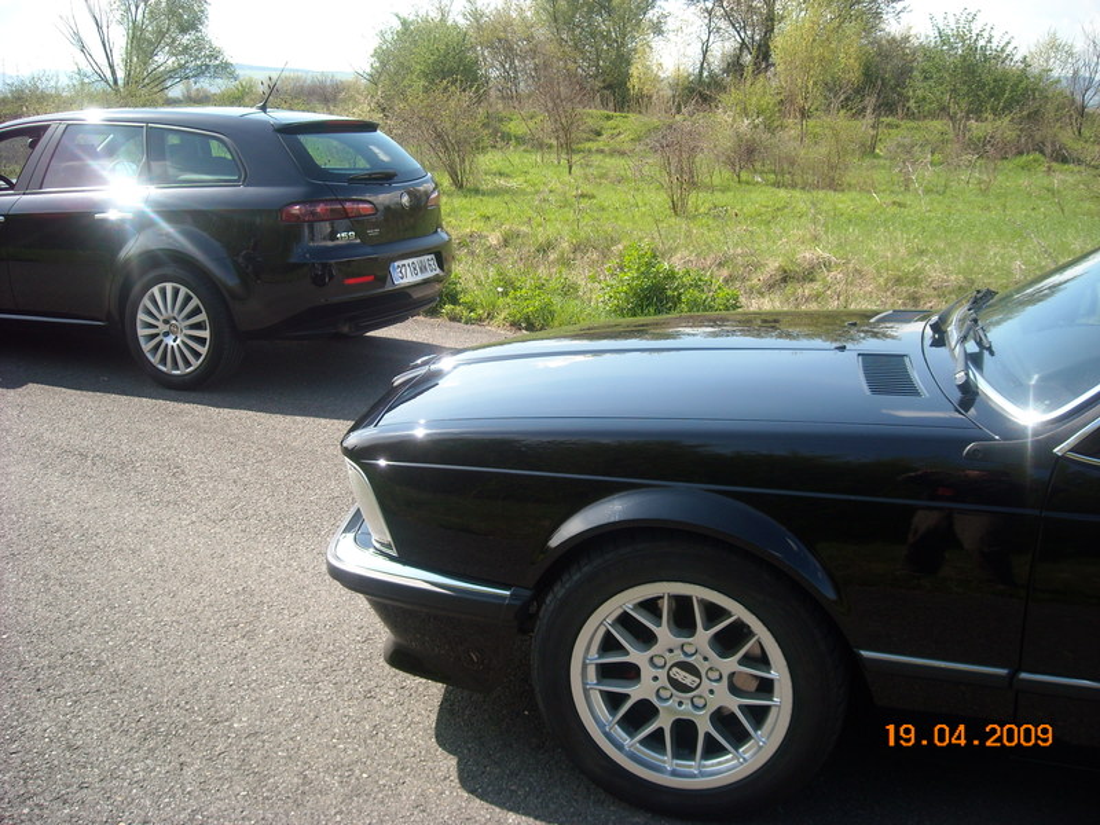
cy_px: 412
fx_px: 1112
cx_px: 550
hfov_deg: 52.6
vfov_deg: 40.7
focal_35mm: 35
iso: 64
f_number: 2.8
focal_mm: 5.7
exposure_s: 1/478
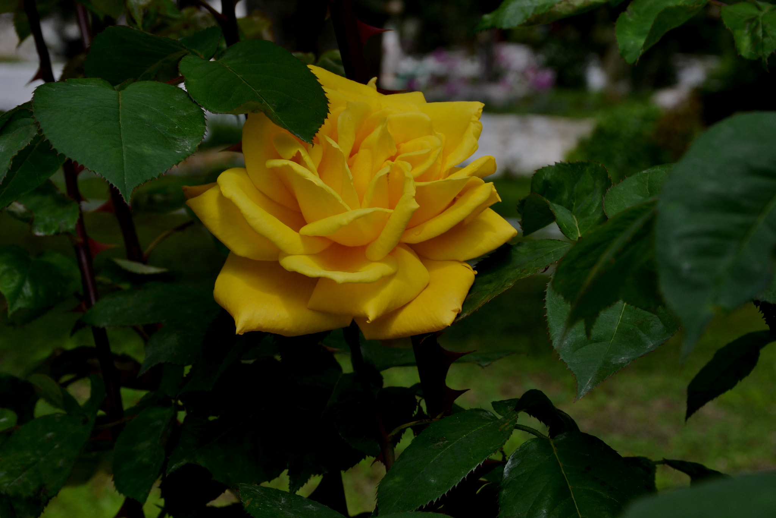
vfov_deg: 15.2
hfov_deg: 22.6
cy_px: 259
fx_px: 1940
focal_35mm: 90
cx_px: 388
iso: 100
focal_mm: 60
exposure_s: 1/125
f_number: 14
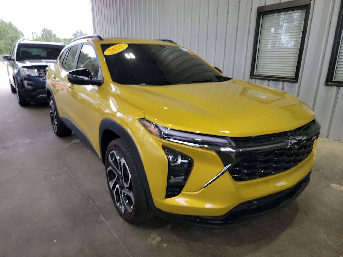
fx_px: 238
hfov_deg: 71.6
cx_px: 172
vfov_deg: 56.8
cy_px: 128
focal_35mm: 24
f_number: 1.8
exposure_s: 1/59
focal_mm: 6.7
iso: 104
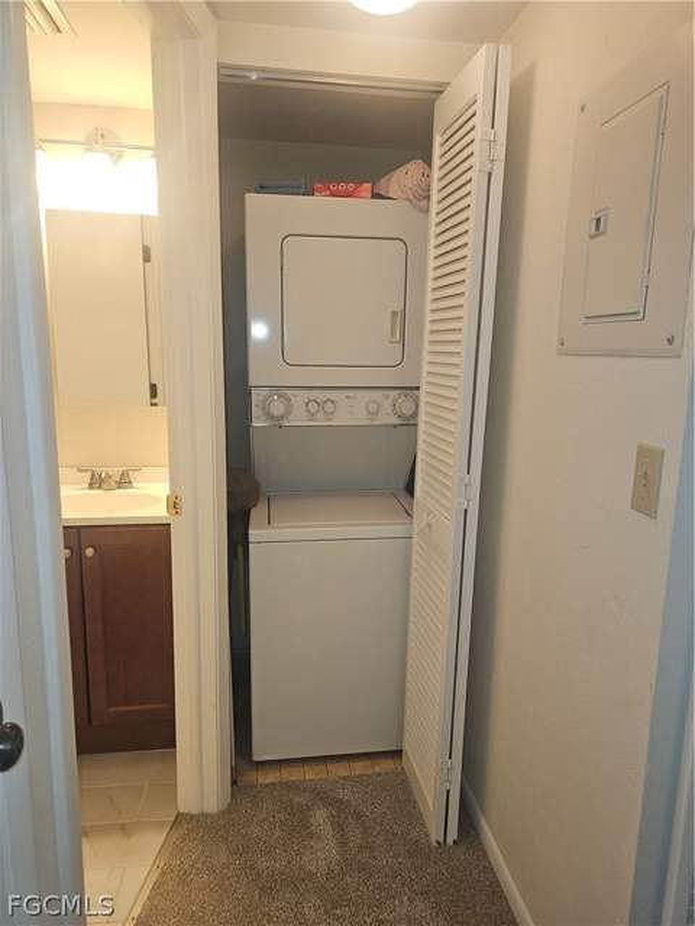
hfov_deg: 58.9
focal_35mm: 23
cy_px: 463
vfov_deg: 73.9
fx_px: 616
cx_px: 348
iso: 64
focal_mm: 6.3
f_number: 1.7
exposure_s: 1/60
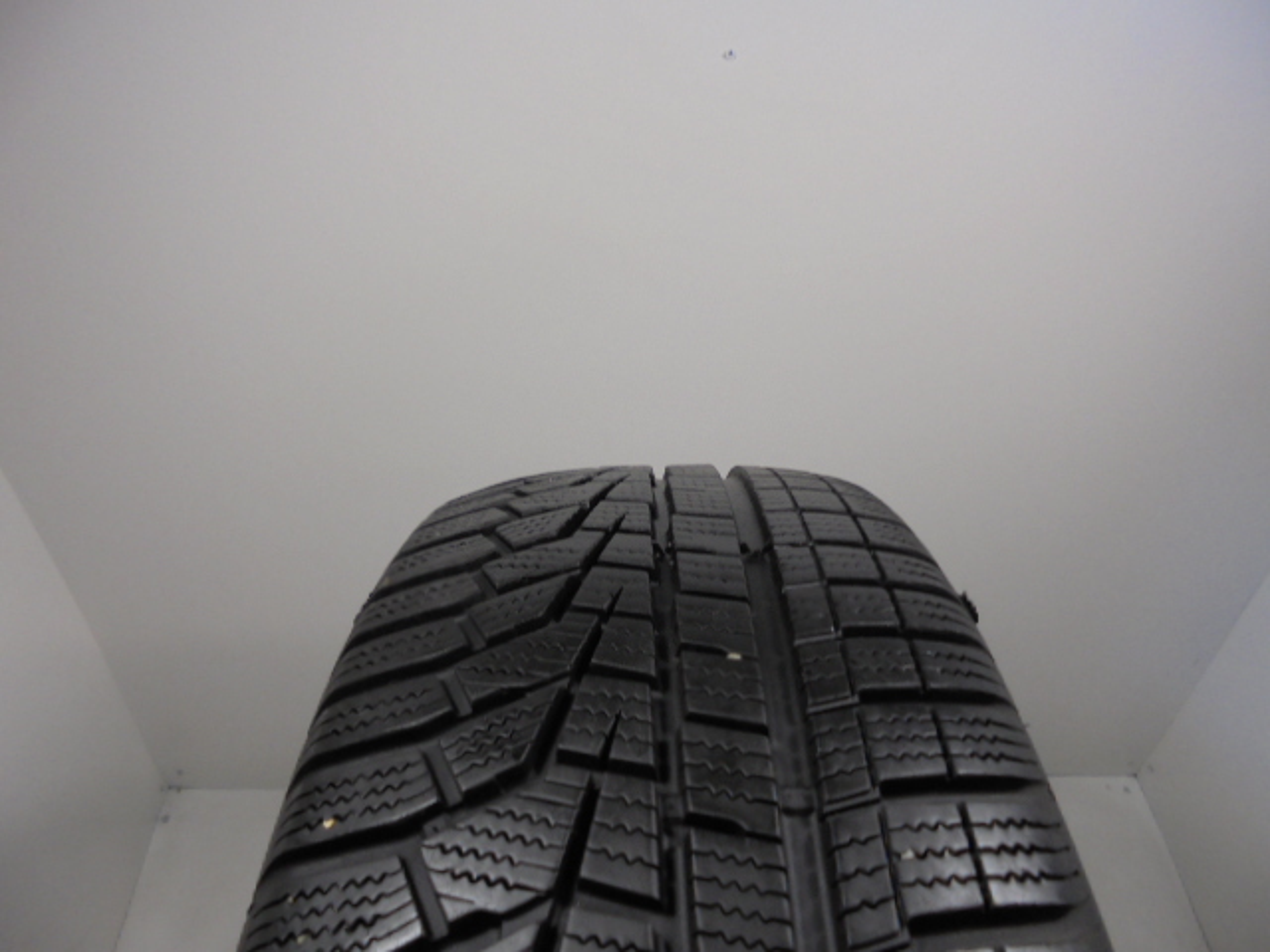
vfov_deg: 53.1
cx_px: 635
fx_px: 954
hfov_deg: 67.3
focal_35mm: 26
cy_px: 476
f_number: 3.5
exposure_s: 1/40
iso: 100
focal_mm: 4.6
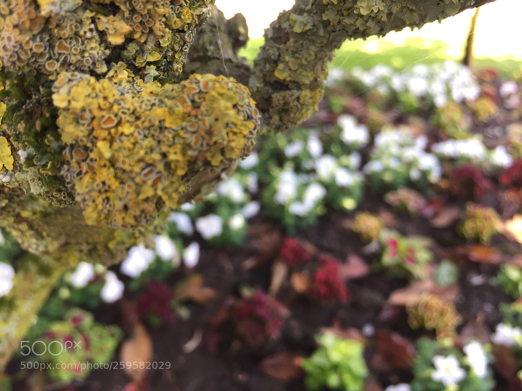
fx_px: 437
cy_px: 196
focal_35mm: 29
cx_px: 261
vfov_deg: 48.2
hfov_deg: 61.7
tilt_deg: -26.9
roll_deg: +9.0
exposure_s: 1/100
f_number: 2.2
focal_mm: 4.15
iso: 50
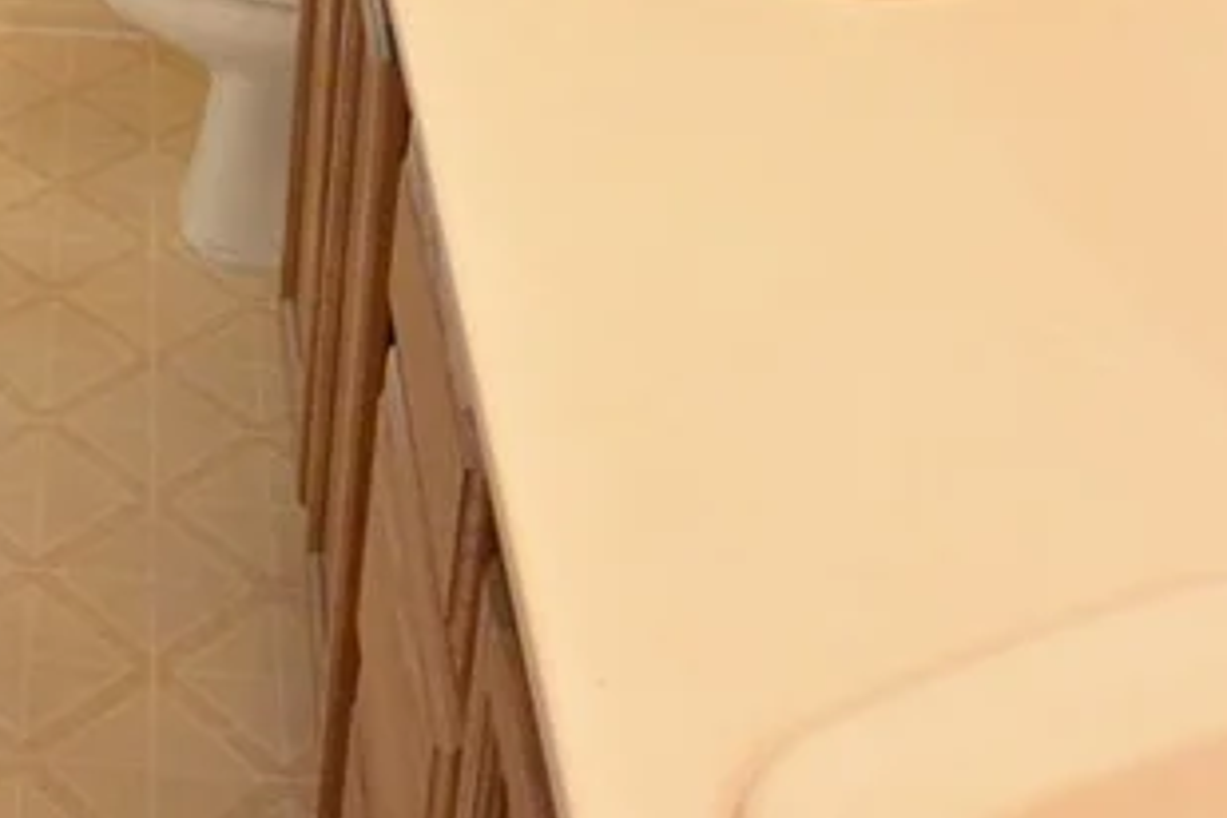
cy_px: -367
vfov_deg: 19.2
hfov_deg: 29.3
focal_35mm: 63
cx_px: -64
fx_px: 2147
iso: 800
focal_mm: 7.1
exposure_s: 1/50
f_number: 3.8
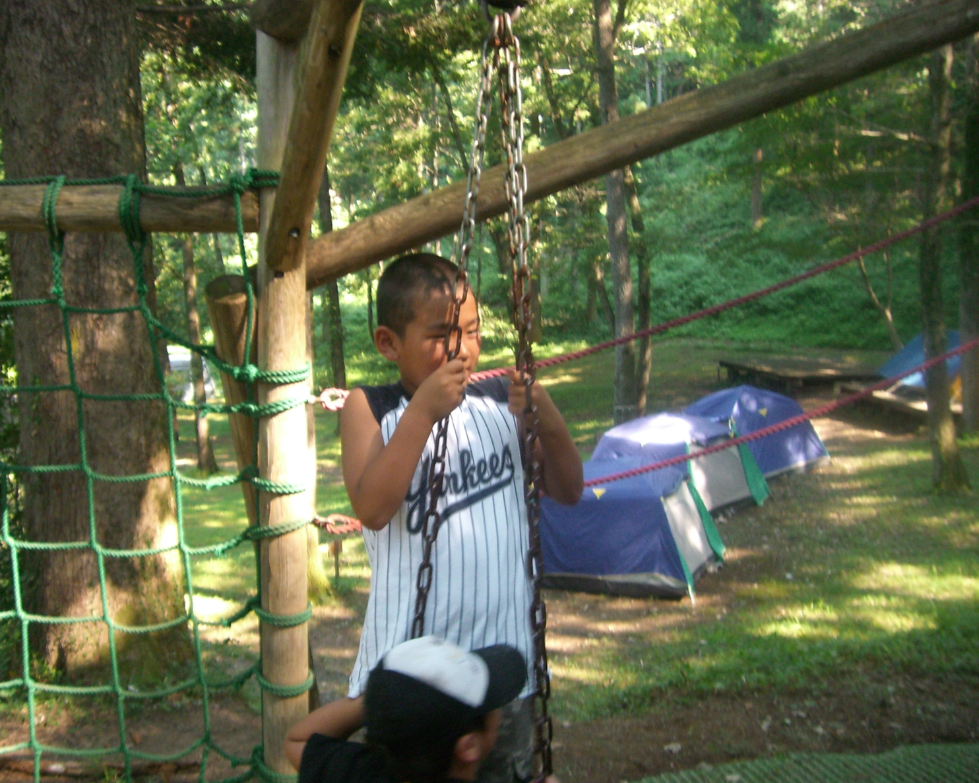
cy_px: 394
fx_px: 1159
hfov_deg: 45.8
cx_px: 453
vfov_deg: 37.3
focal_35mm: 40
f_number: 2.7
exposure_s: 1/80
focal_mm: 6.2
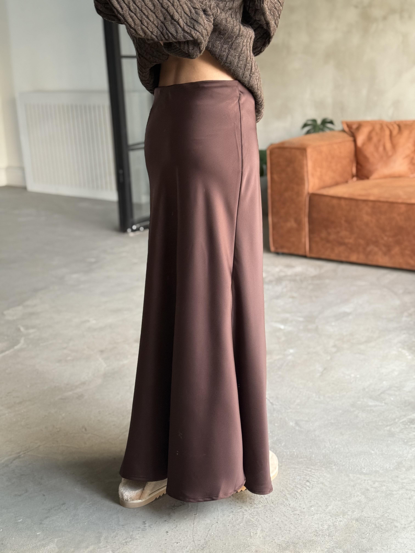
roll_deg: +1.8
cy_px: 276
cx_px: 208
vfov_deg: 39.7
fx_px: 767
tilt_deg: -37.1
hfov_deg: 30.3
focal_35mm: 48
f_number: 1.78
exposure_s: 1/56
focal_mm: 6.76
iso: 250
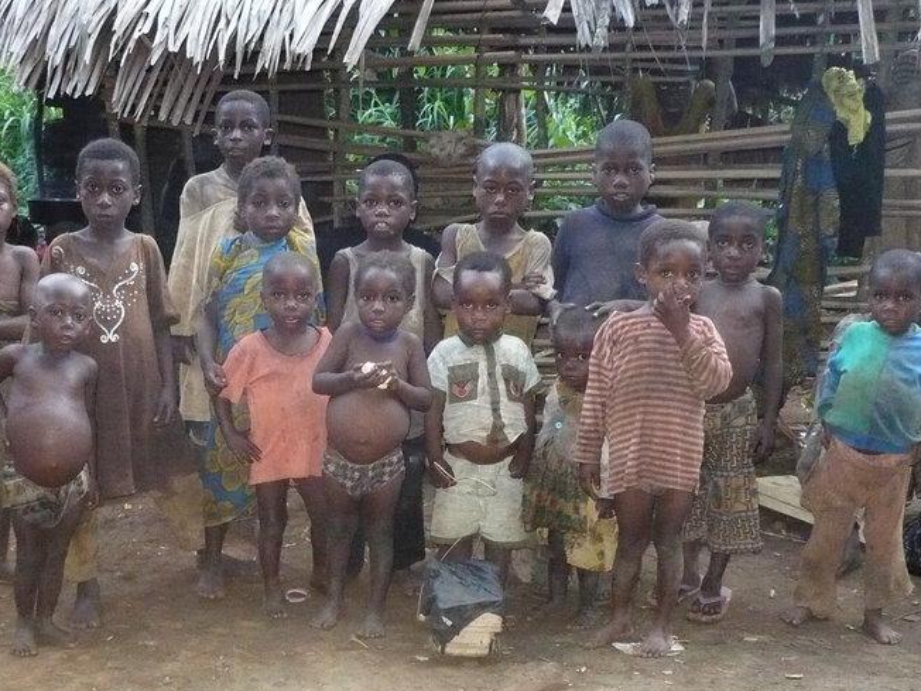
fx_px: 1463
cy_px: 472
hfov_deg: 34.6
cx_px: 302
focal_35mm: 55
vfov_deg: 26.4
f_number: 2.8
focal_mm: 5.8
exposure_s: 1/30
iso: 640
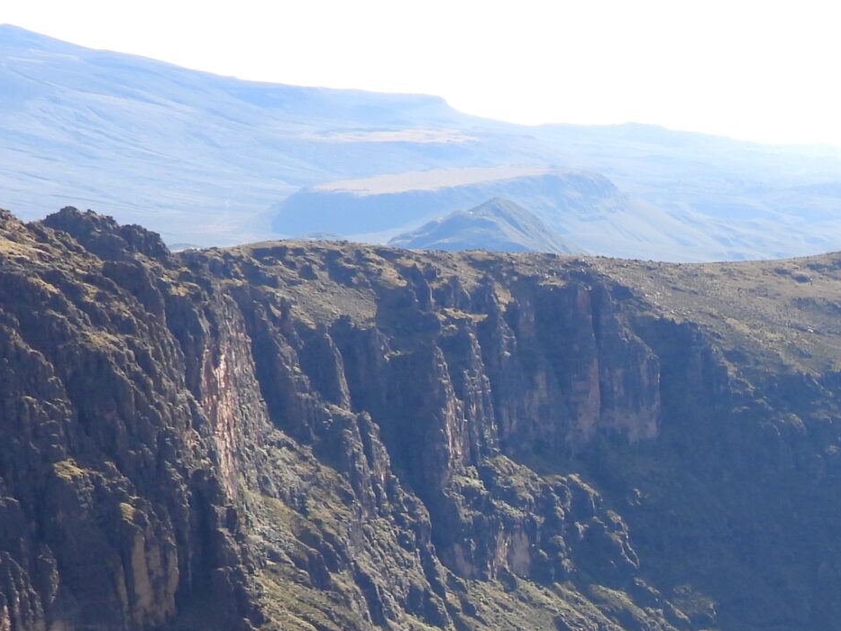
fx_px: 3134
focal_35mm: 129
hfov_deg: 14.7
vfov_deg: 11.2
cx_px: 1073
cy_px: 845
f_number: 3.2
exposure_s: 1/320
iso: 100
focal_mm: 8.5
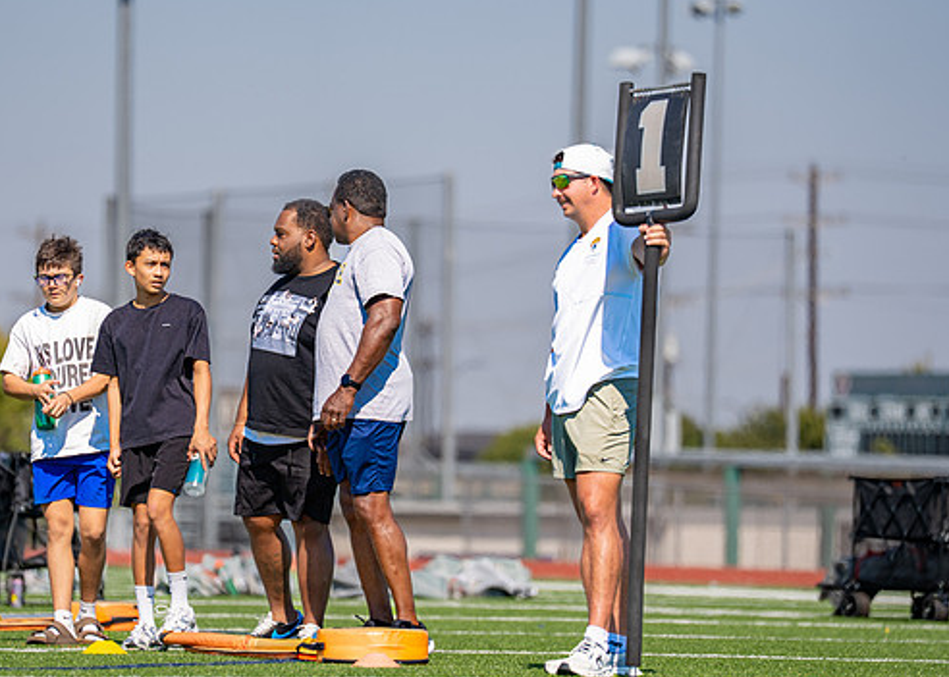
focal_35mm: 283
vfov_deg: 5.1
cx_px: 325
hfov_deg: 7.1
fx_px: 7624
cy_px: 367
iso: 100
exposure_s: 1/1600
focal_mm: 200
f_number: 2.8
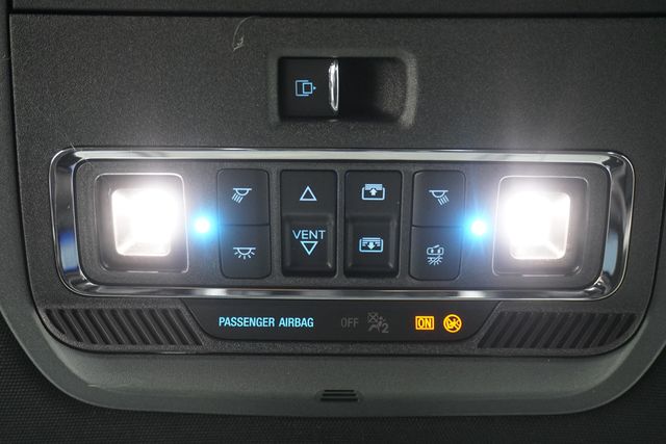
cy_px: 222
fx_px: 796
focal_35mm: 43
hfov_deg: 45.4
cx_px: 333
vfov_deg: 31.2
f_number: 4.5
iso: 3200
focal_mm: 29
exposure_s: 1/60
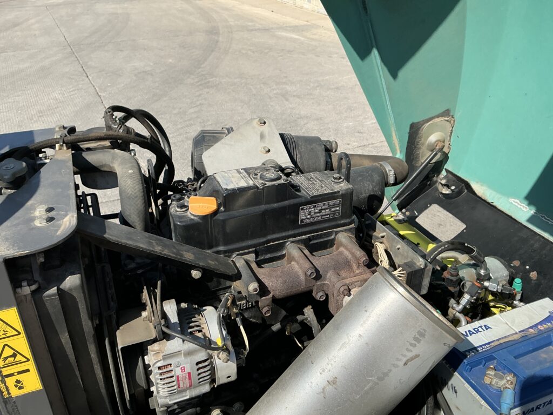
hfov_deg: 63.4
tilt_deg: -28.5
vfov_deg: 49.7
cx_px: 276
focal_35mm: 28
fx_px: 447
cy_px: 208
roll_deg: -3.8
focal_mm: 3
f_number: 1.8
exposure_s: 1/1577
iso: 25
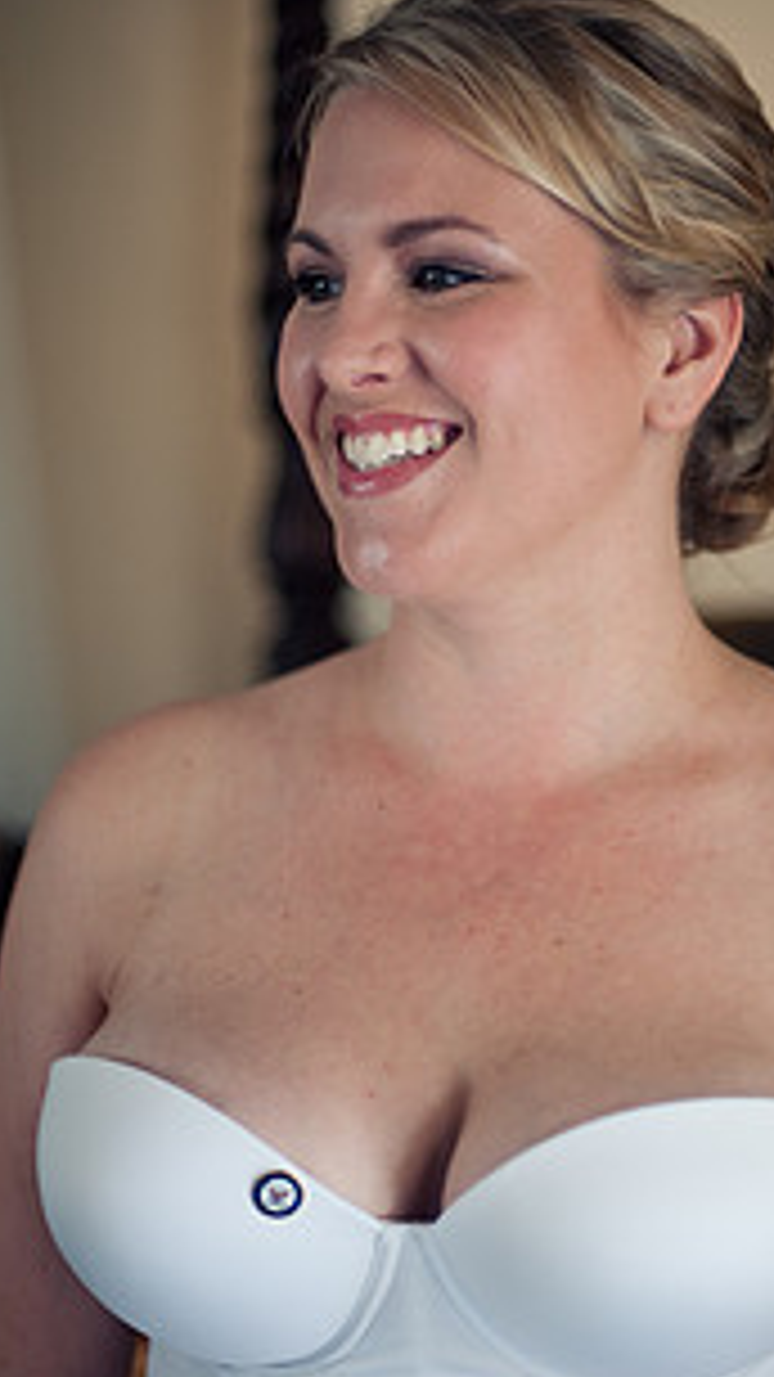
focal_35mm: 77
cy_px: 598
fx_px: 2811
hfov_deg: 15.6
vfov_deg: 27.5
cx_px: 556
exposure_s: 1/400
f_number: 1.4
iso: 400
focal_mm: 50
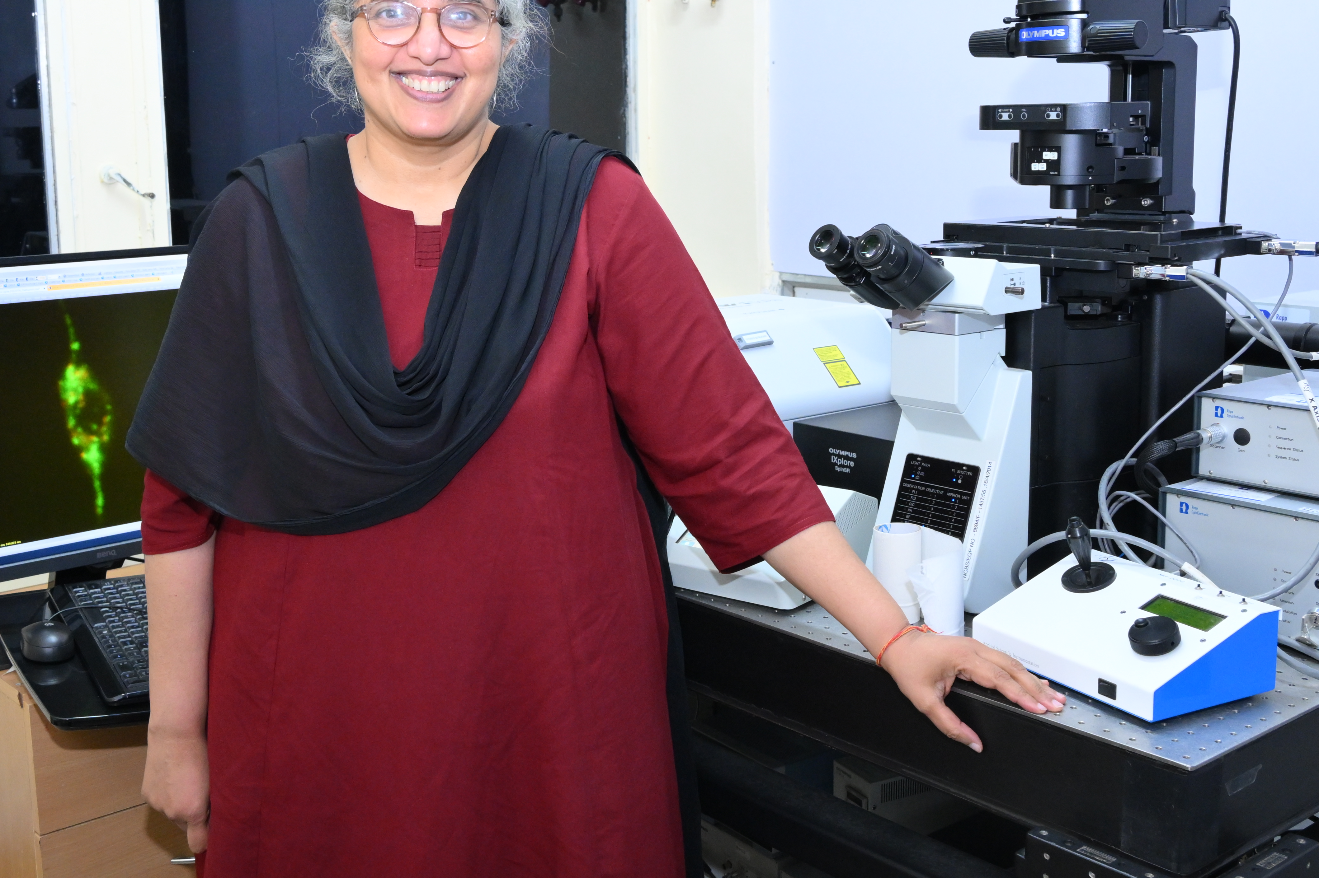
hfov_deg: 46.3
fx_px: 1538
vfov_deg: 31.8
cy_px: 350
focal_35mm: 42
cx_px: 585
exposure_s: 1/60
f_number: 6.3
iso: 1600
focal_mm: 22.5
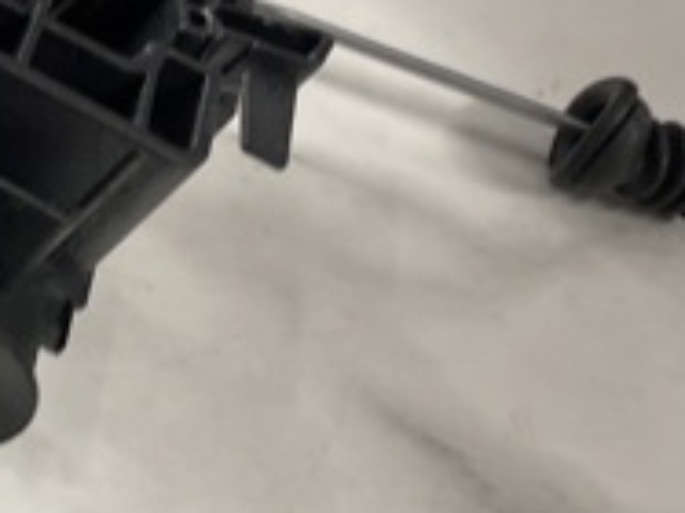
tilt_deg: -47.4
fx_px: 1760
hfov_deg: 18.9
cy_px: 93
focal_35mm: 89
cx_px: -399
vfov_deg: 16.4
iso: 125
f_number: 1.8
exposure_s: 1/100
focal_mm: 4.25
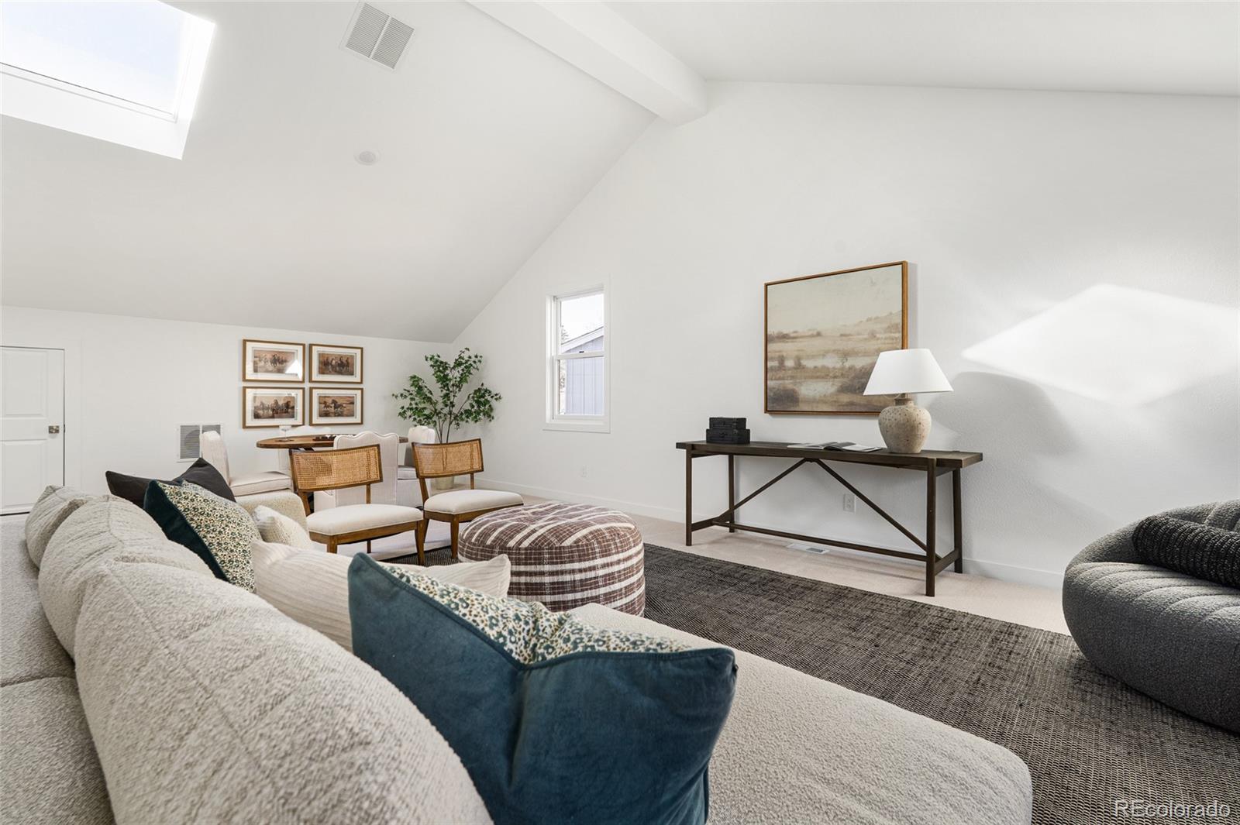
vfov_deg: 73.7
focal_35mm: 16
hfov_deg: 96.8
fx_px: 551
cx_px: 620
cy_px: 412
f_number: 8
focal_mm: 16
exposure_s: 1/4
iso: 320
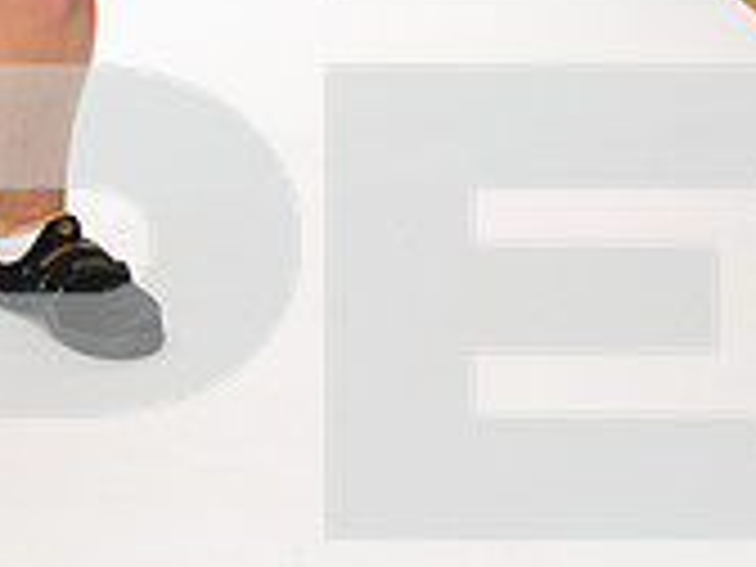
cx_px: -288
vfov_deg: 6.5
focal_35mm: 226
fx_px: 4936
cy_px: -241
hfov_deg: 8.6
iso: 250
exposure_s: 1/250
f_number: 5.6
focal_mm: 68
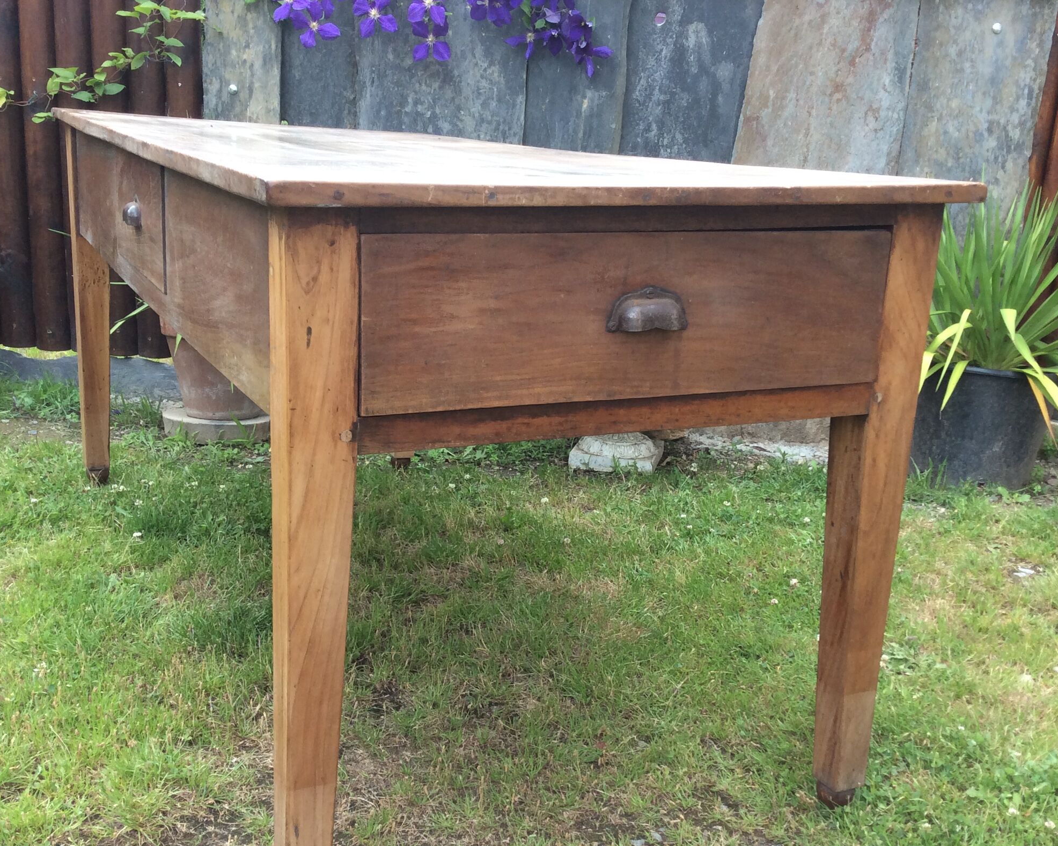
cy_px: 510
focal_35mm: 41
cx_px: 520
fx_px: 1284
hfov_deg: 44.8
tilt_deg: -19.5
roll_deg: -1.5
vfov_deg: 36.3
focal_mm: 3.3
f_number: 2.4
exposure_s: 1/178
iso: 32
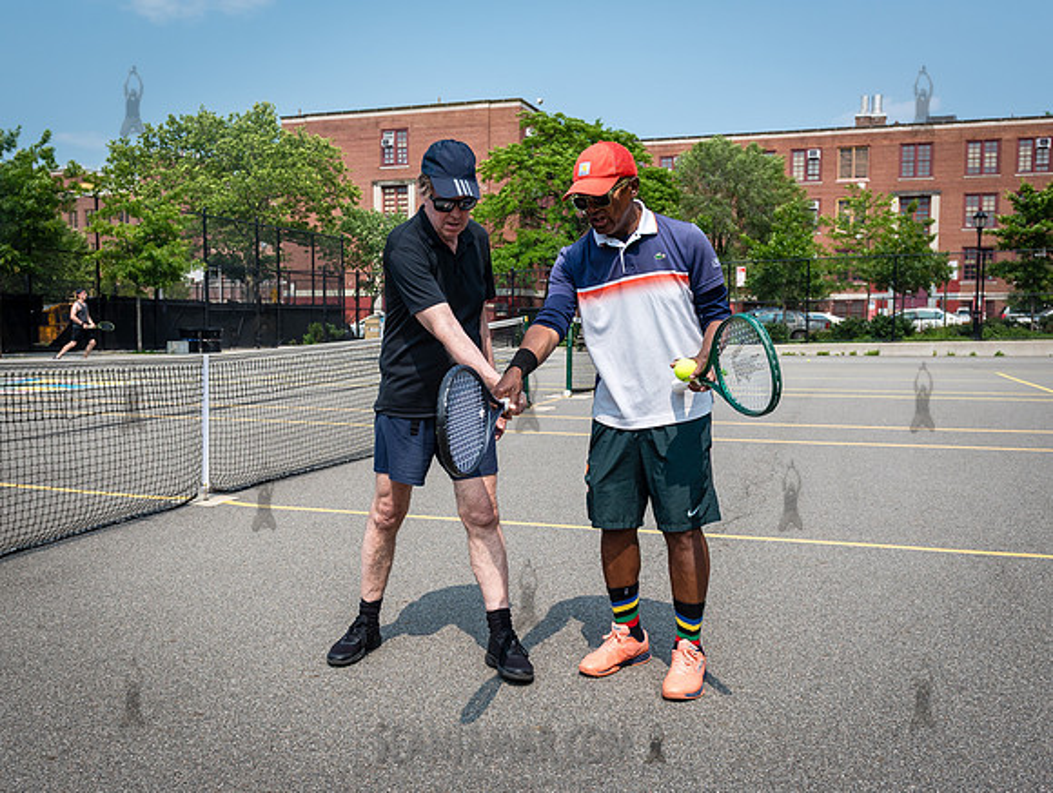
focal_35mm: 35
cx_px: 489
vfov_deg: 41.3
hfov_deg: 53.1
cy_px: 402
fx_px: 1052
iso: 200
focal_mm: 26
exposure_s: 1/1600
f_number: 4.5
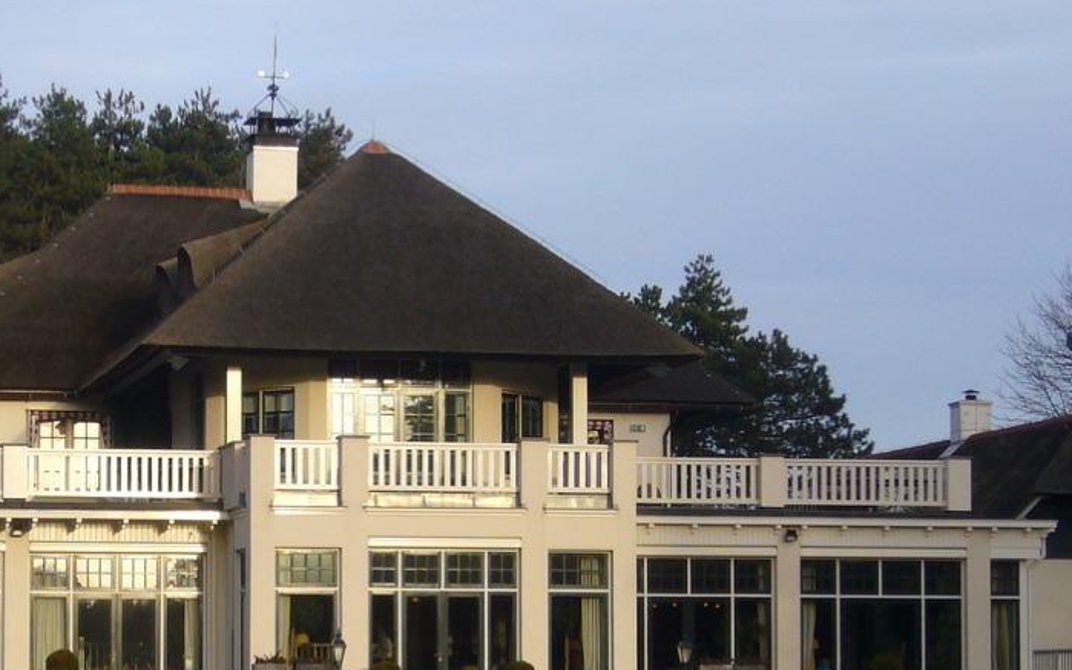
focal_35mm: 86
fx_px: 2513
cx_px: 388
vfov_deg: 15.2
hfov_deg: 24.0
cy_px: 436
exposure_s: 1/320
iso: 80
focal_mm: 10.4
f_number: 3.8
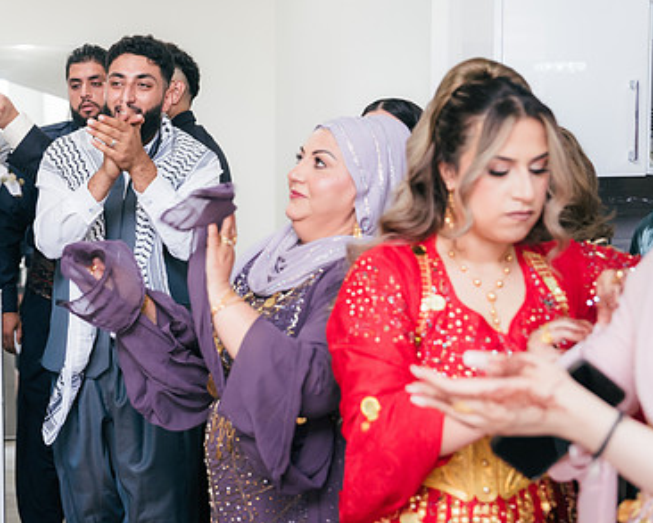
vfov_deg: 23.8
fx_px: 1237
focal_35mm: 64
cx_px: 145
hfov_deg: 29.0
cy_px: 197
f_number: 2.8
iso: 1000
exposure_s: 1/160
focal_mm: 43
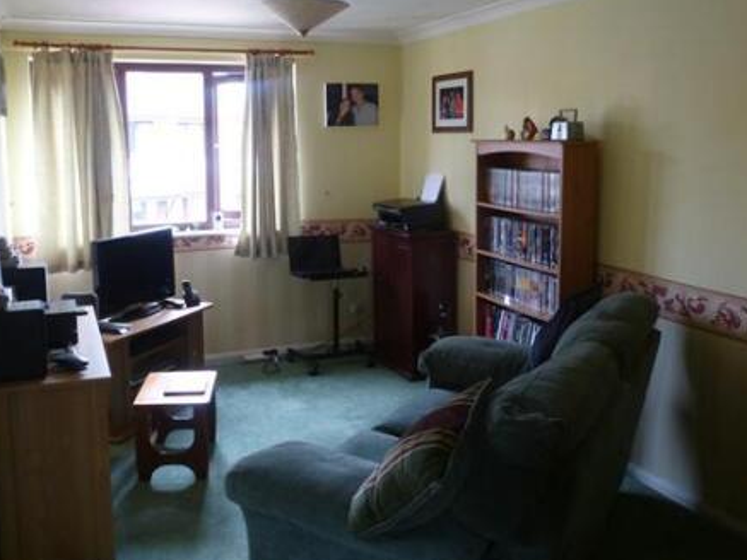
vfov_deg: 43.9
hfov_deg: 56.7
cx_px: 335
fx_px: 691
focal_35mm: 32
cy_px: 221
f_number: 3.3
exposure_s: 1/15
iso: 400
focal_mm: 4.3
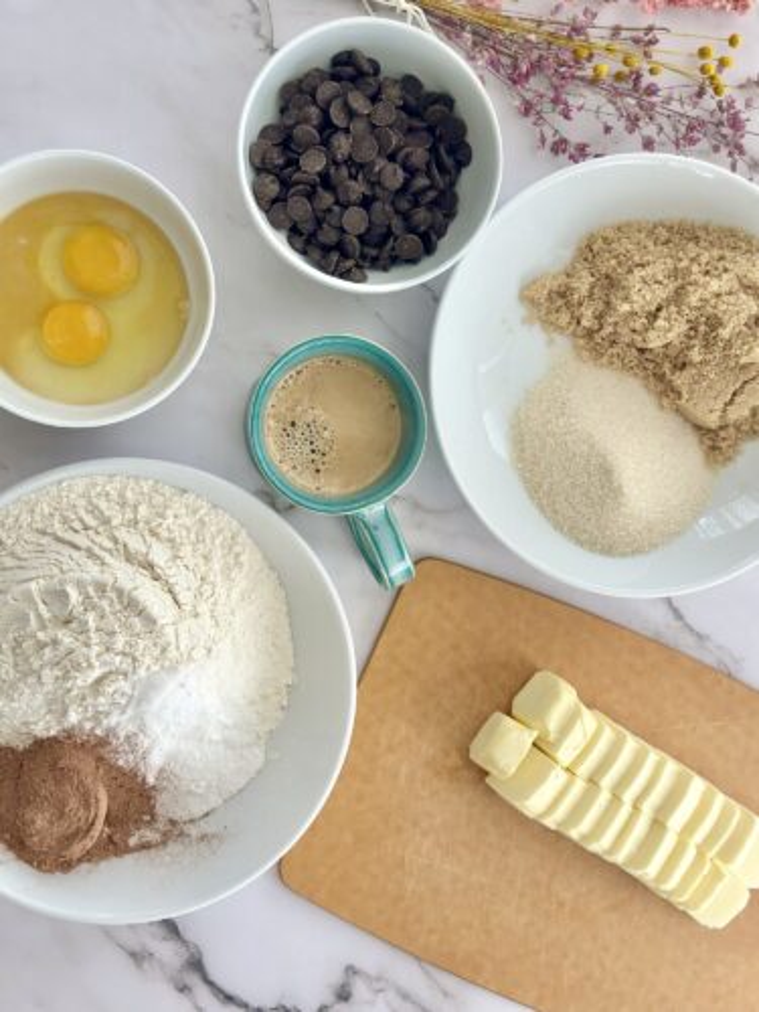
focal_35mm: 48
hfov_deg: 30.3
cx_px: 380
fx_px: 1403
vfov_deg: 39.7
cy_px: 506
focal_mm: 6.86
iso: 80
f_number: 1.78
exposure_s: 1/185
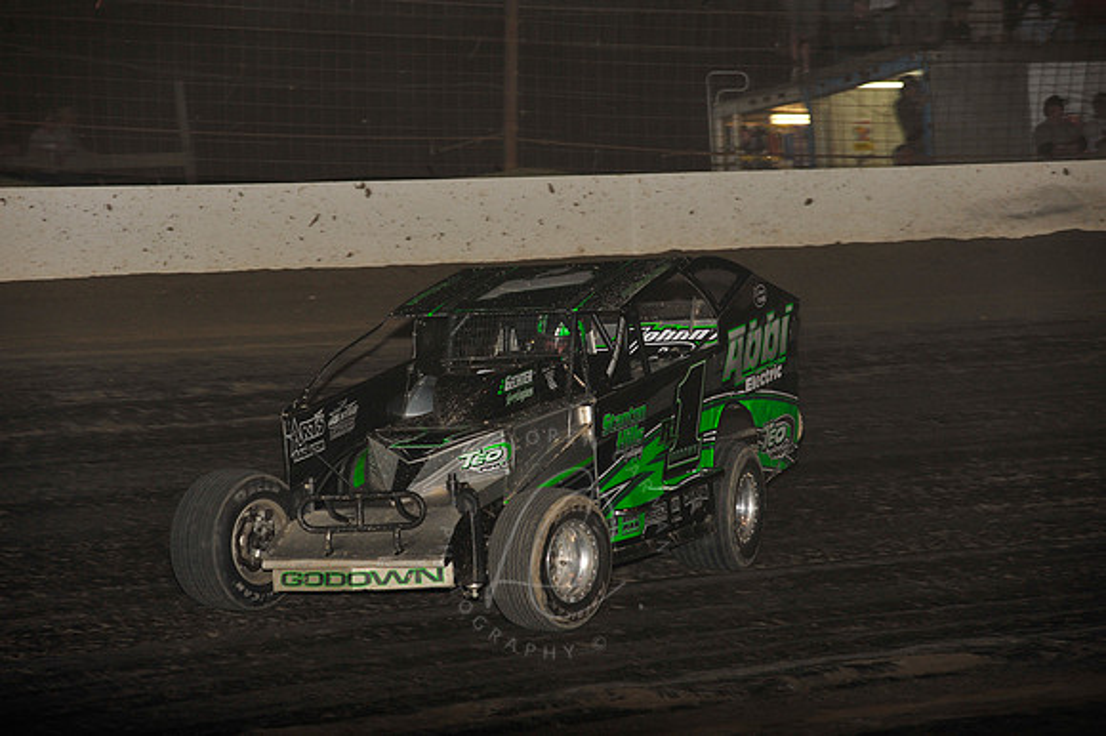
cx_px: 553
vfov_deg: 8.8
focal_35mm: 155
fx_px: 4759
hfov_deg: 13.3
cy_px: 368
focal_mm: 155
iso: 800
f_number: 6.3
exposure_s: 1/320
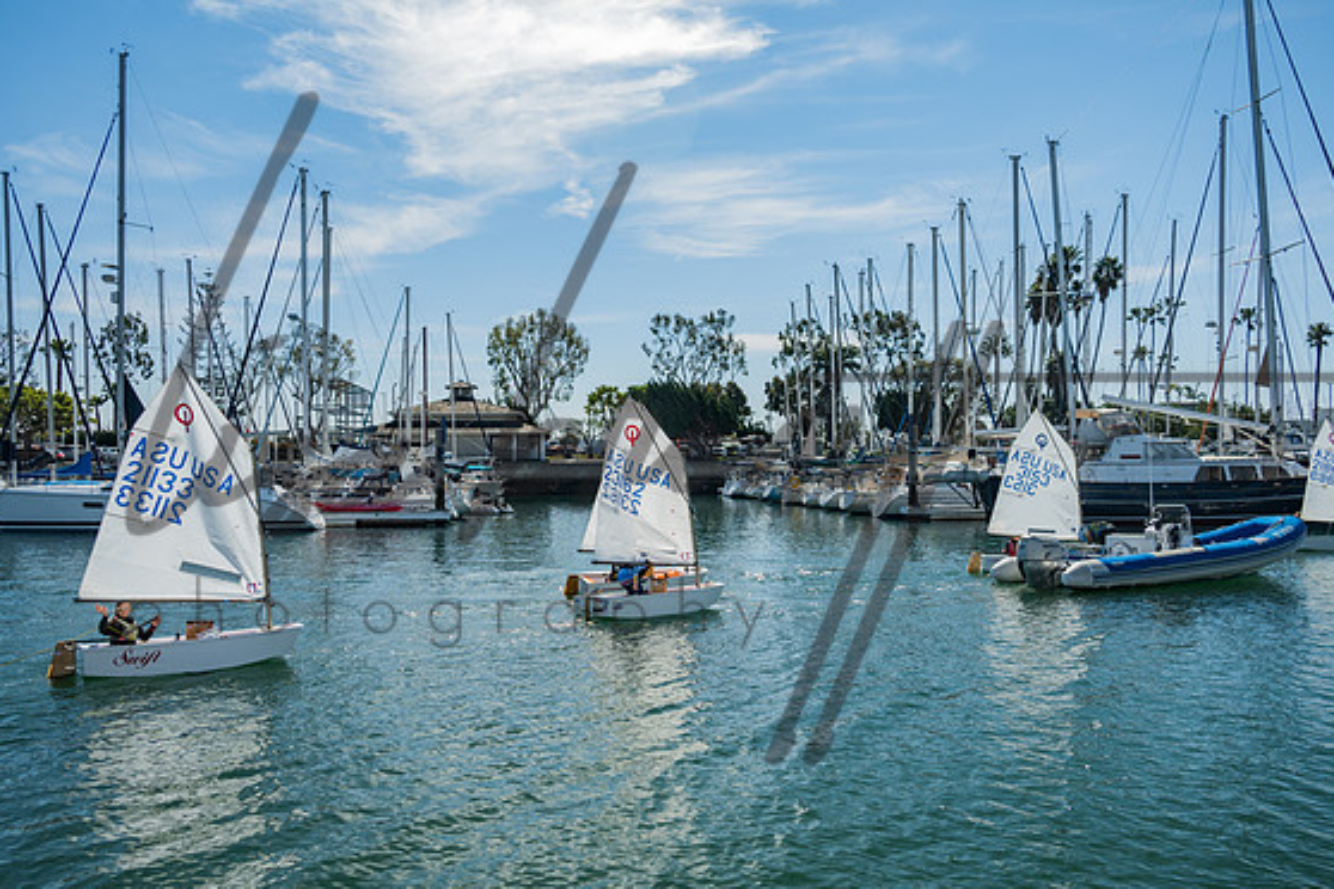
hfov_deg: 57.2
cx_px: 659
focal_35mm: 33
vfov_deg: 39.9
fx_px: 1223
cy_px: 482
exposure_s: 1/400
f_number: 4.2
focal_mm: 27
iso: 100
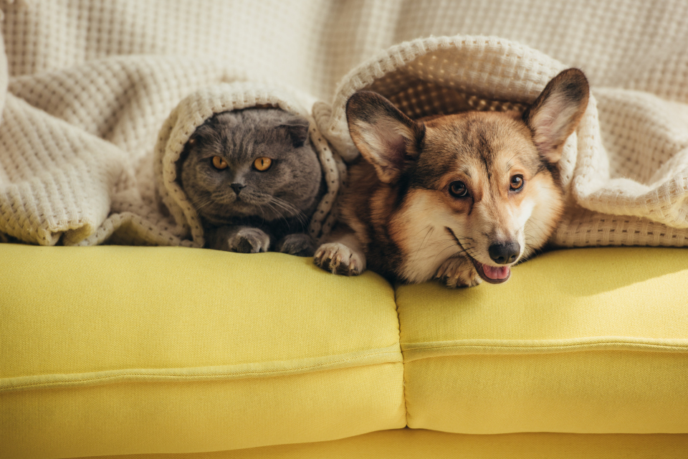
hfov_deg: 10.3
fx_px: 3822
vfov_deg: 6.9
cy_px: 230
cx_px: 344
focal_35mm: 200
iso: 320
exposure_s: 1/400
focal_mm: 200
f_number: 3.5
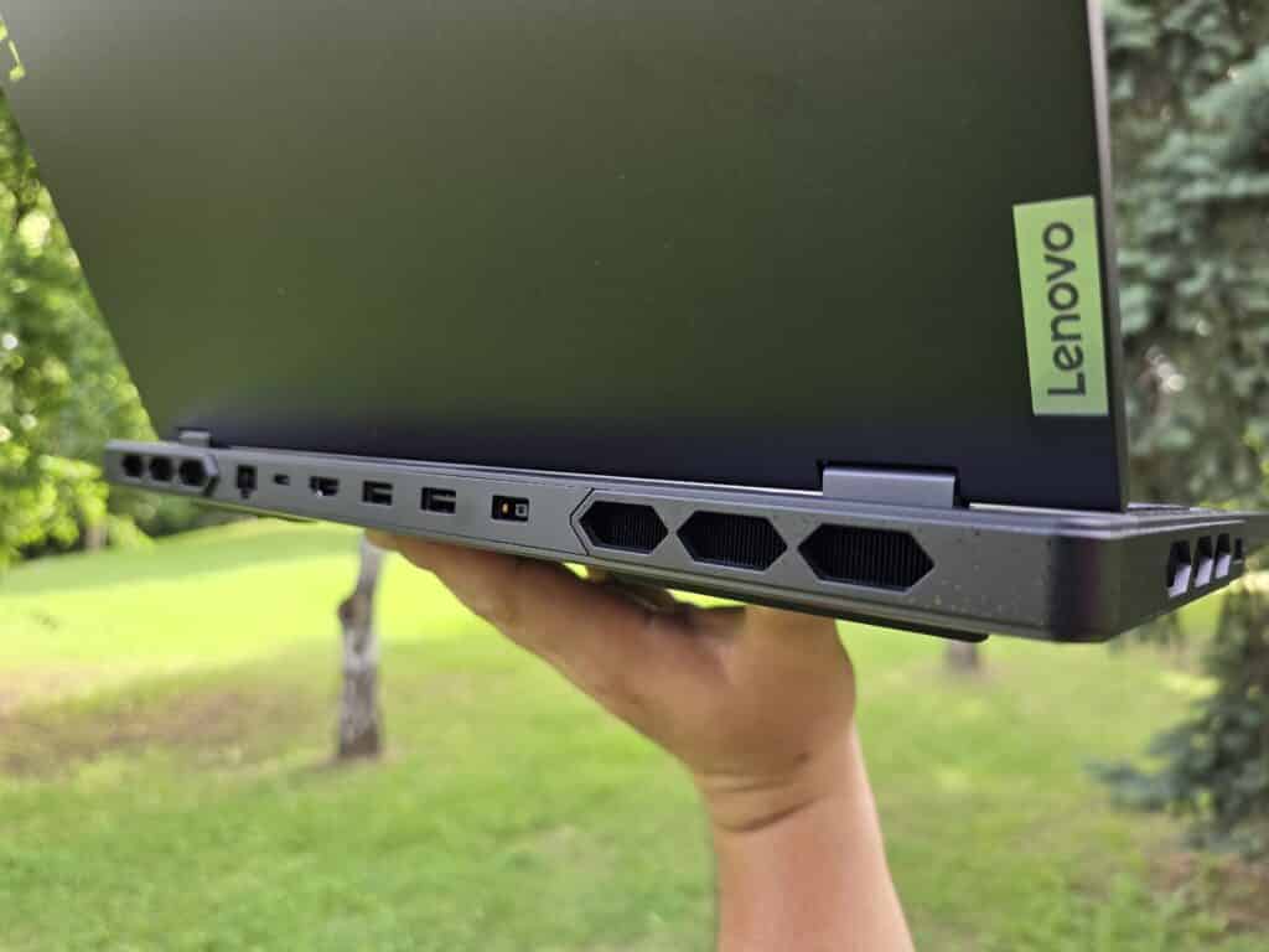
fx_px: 843
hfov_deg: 73.9
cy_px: 476
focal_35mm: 23
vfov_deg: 58.9
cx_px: 634
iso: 80
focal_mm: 6.3
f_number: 1.7
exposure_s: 1/180
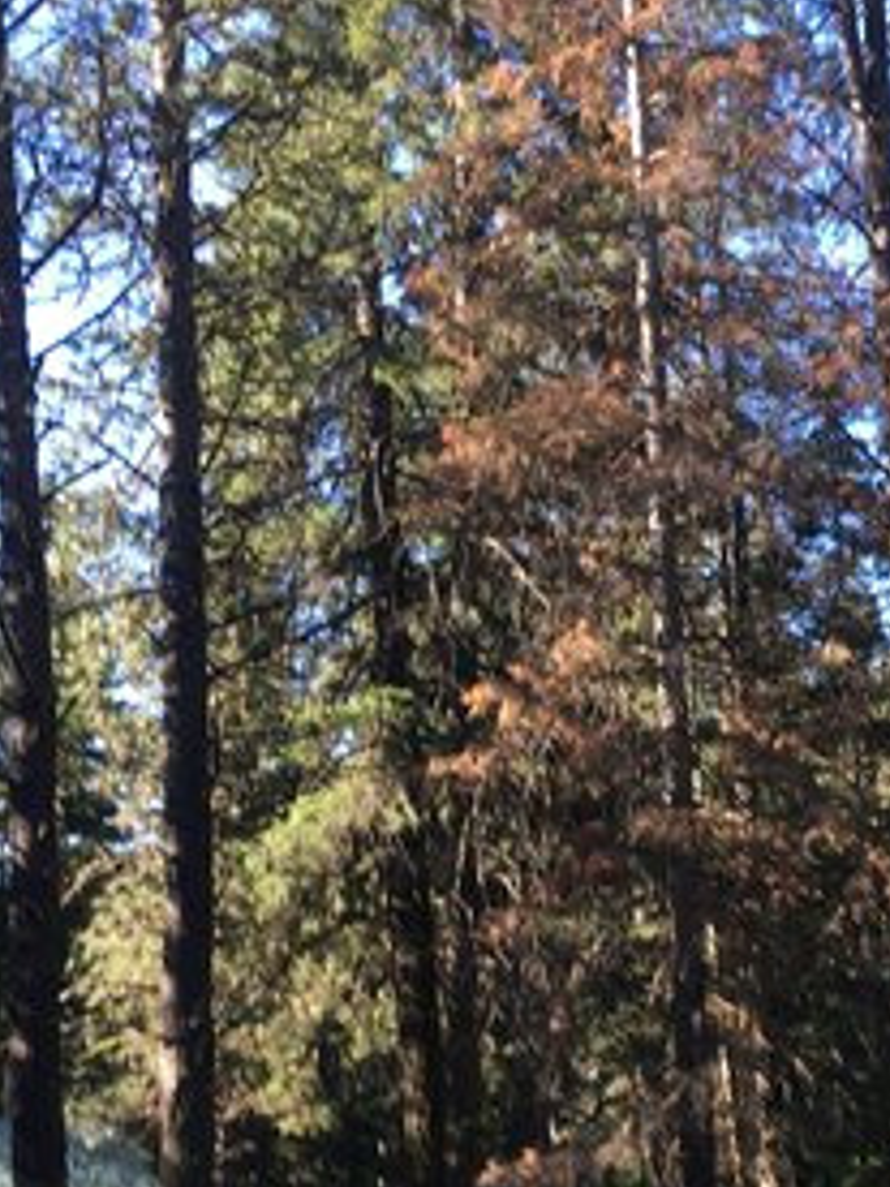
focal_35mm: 56
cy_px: 753
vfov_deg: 34.1
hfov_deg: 25.7
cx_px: 694
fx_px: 1920
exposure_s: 1/125
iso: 25
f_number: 2.2
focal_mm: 4.15
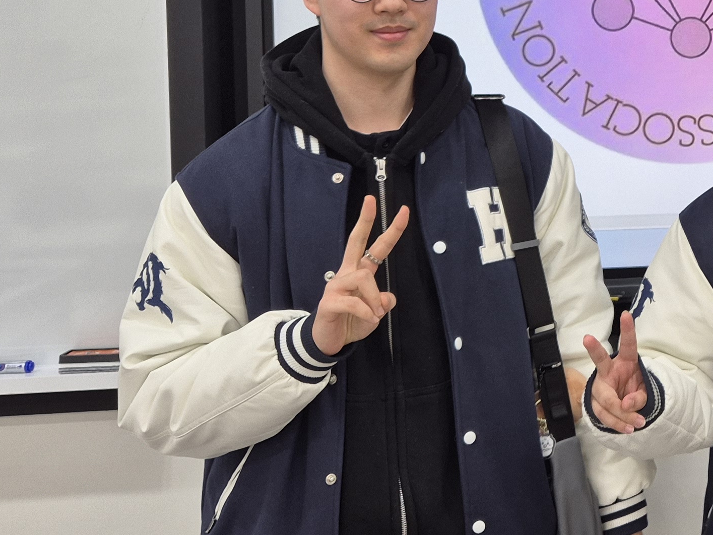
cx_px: 784
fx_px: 1339
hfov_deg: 27.3
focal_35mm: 65
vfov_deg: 21.9
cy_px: 20
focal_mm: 5.4
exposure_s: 1/120
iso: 64
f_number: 1.8
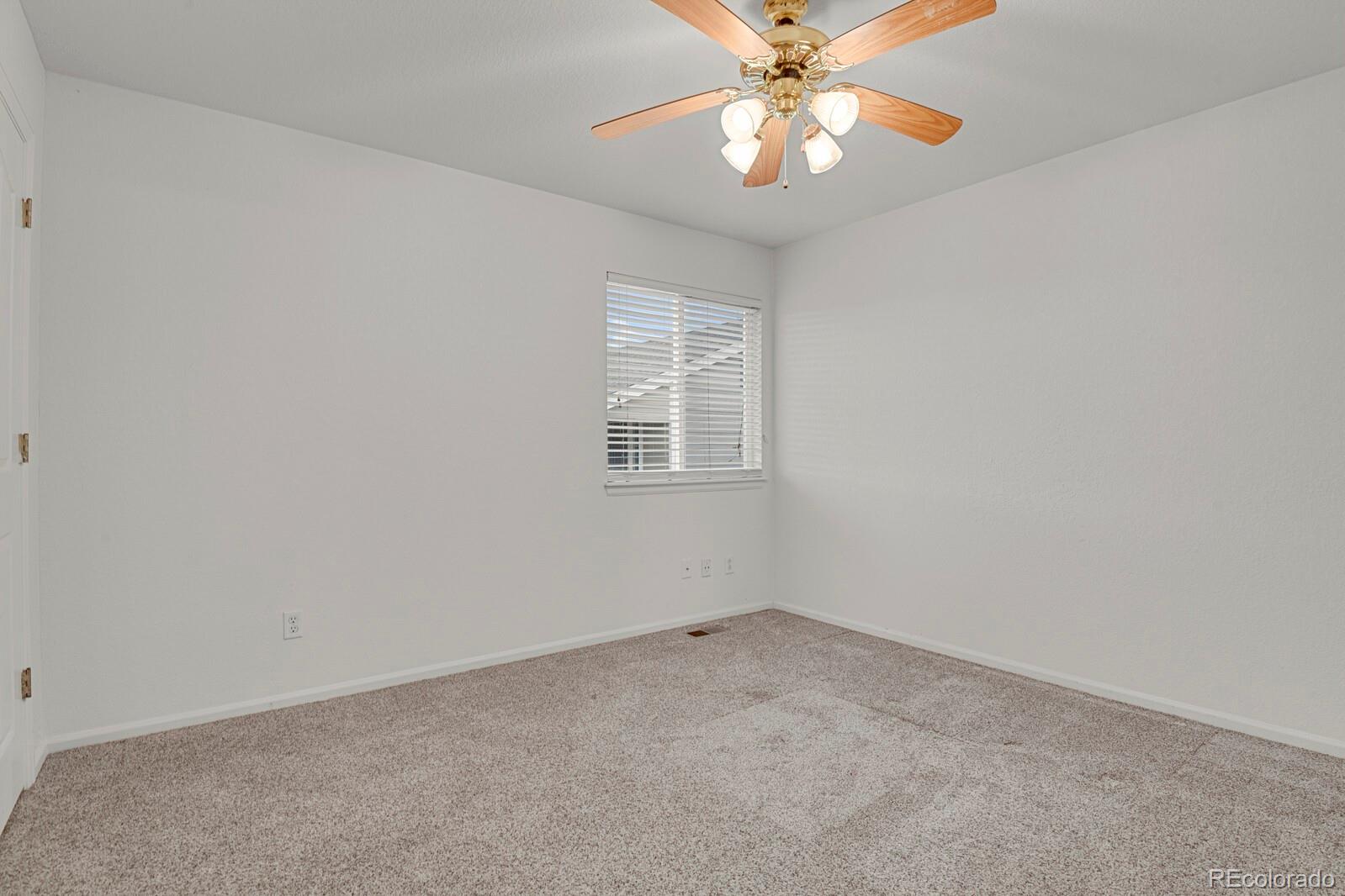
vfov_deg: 70.4
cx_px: 672
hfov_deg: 93.3
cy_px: 448
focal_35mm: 17
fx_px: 635
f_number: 8
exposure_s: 2.5
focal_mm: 17
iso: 250
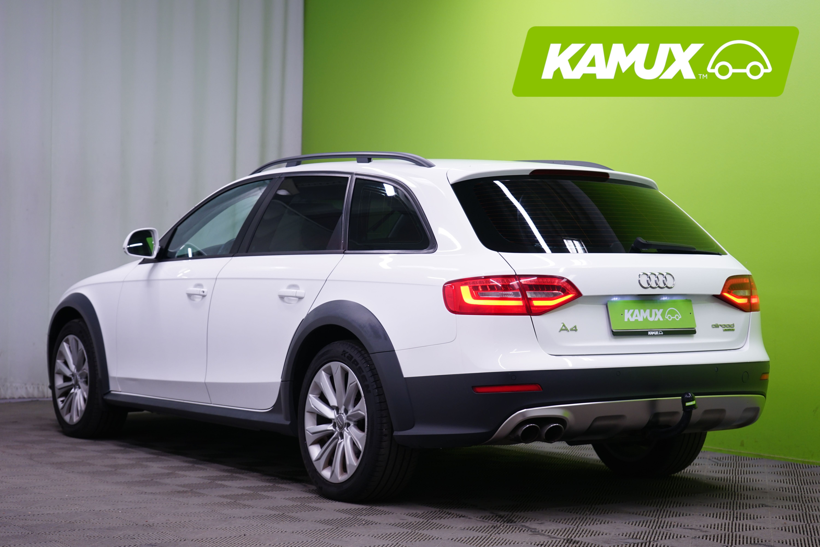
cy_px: 274
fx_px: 1594
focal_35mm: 70
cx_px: 410
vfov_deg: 19.5
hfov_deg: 28.8
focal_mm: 70
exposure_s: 1/13
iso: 400
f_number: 5.6
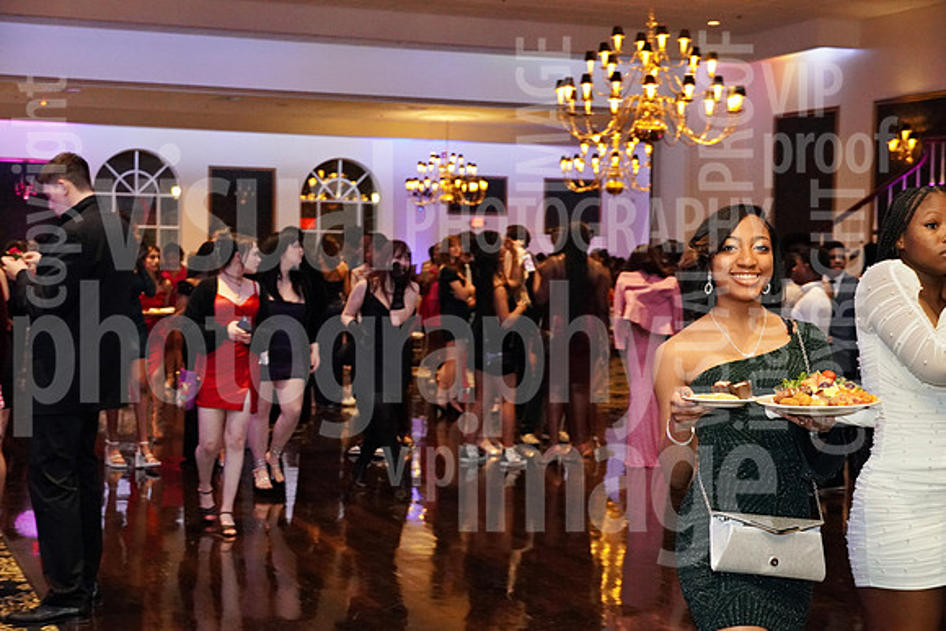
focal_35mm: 63
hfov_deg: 31.9
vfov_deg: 21.6
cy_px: 316
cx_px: 473
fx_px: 1656
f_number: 5.6
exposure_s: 1/80
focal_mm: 42
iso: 5000
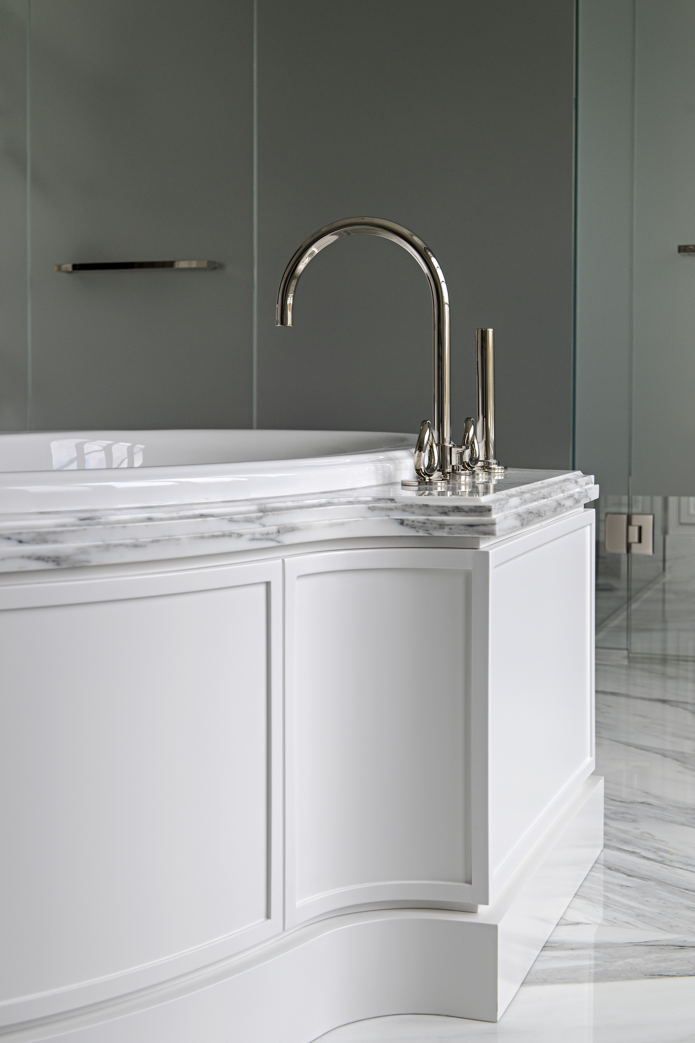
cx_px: 343
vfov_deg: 40.3
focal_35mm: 49
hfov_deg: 27.5
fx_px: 1419
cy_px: 519
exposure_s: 1/100
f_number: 5.6
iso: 400
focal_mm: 48
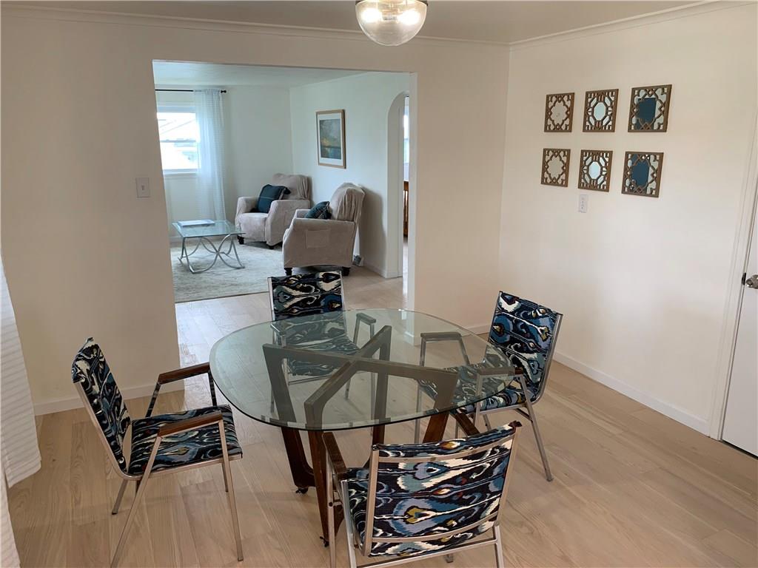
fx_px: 569
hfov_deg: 67.3
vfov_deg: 53.1
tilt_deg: -14.6
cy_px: 284
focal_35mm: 26
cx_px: 379
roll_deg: +0.6
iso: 50
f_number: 1.8
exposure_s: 1/60
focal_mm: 4.25
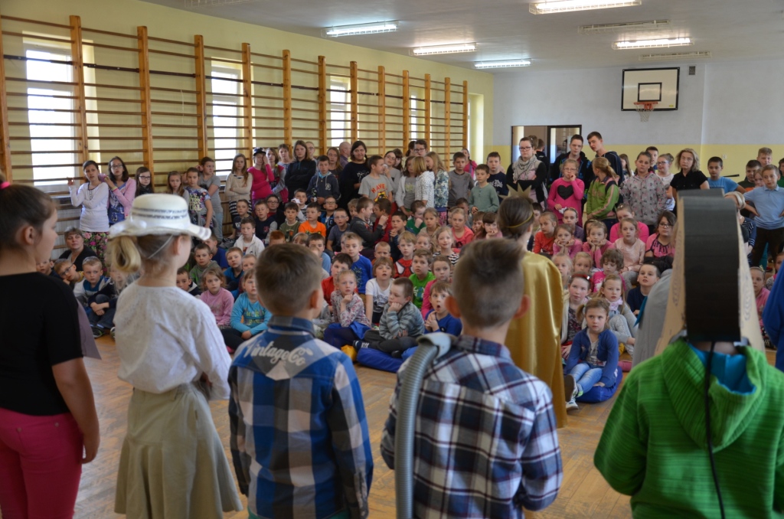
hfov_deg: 53.2
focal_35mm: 36
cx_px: 392
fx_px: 782
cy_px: 260
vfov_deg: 36.7
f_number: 4
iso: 450
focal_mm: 24
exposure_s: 1/60
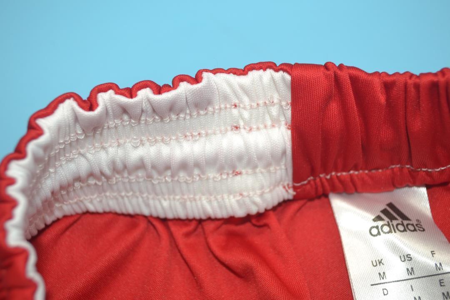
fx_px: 600
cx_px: 225
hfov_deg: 41.1
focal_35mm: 48
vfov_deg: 28.1
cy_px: 150
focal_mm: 32
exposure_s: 1/100
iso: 200
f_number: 4.8
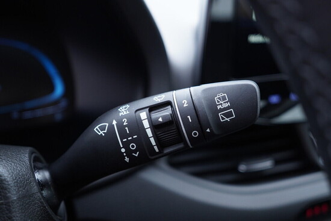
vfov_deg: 36.9
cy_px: 110
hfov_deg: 53.1
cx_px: 166
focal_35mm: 36
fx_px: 331
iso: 400
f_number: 2.8
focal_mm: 24
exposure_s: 1/40
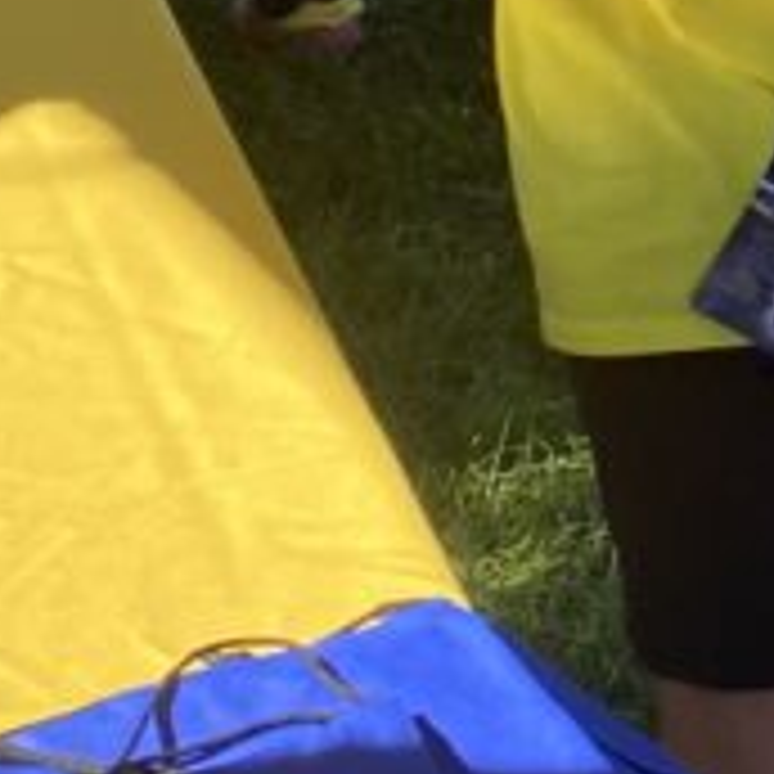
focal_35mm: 137
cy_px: -288
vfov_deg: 12.3
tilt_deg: -19.1
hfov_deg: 11.4
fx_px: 3466
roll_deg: +0.3
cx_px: 1584
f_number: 1.8
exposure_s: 1/557
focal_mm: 4.25
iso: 32
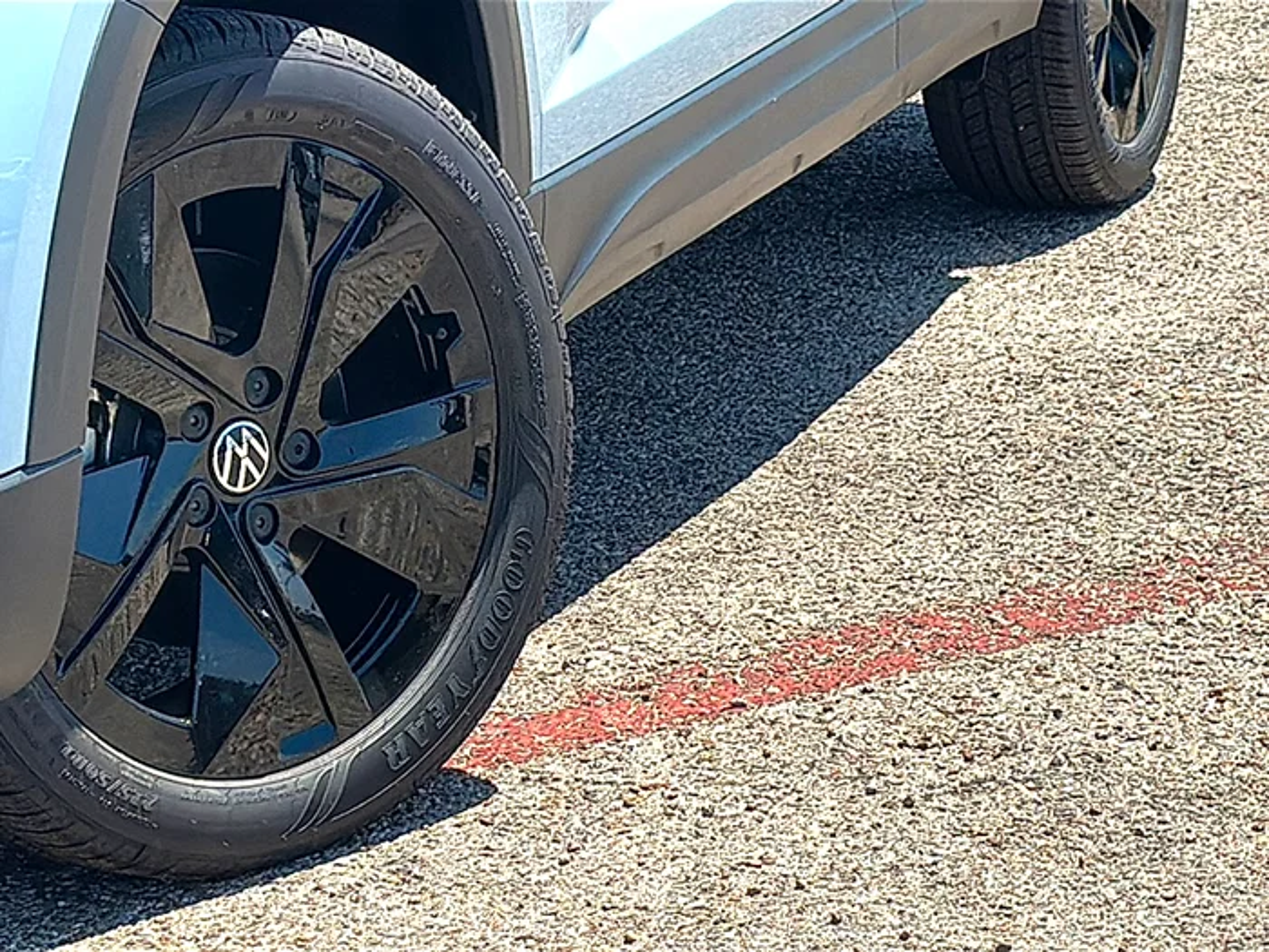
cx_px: 634
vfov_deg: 14.8
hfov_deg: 19.6
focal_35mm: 100
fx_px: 3666
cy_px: 476
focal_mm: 6.86
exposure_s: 1/3623
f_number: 1.78
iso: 80
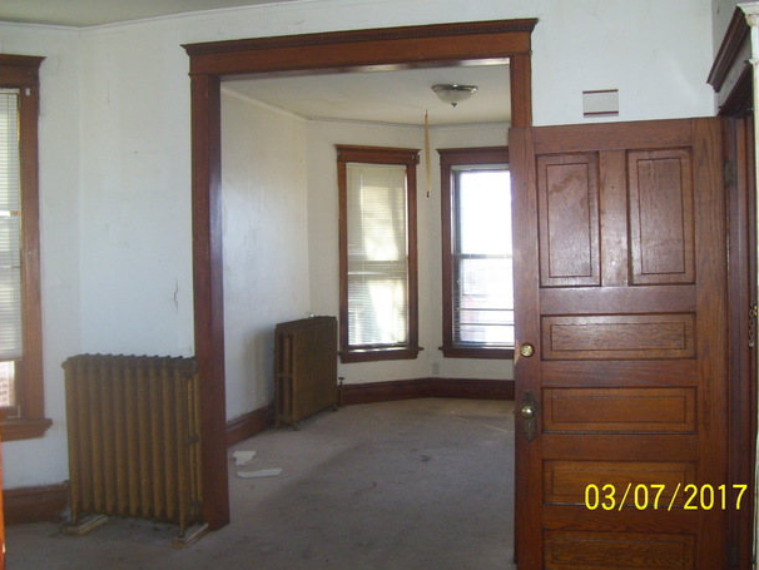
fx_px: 834
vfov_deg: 37.7
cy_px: 271
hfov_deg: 49.0
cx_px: 388
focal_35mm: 38
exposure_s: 1/60
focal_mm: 6
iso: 200
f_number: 2.7
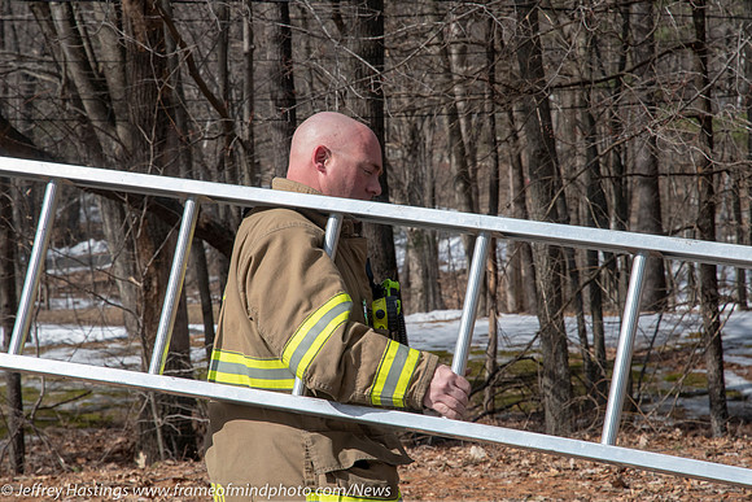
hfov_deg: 17.1
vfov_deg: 11.4
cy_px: 251
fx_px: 2507
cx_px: 376
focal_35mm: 120
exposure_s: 1/1250
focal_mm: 80
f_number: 9
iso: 640
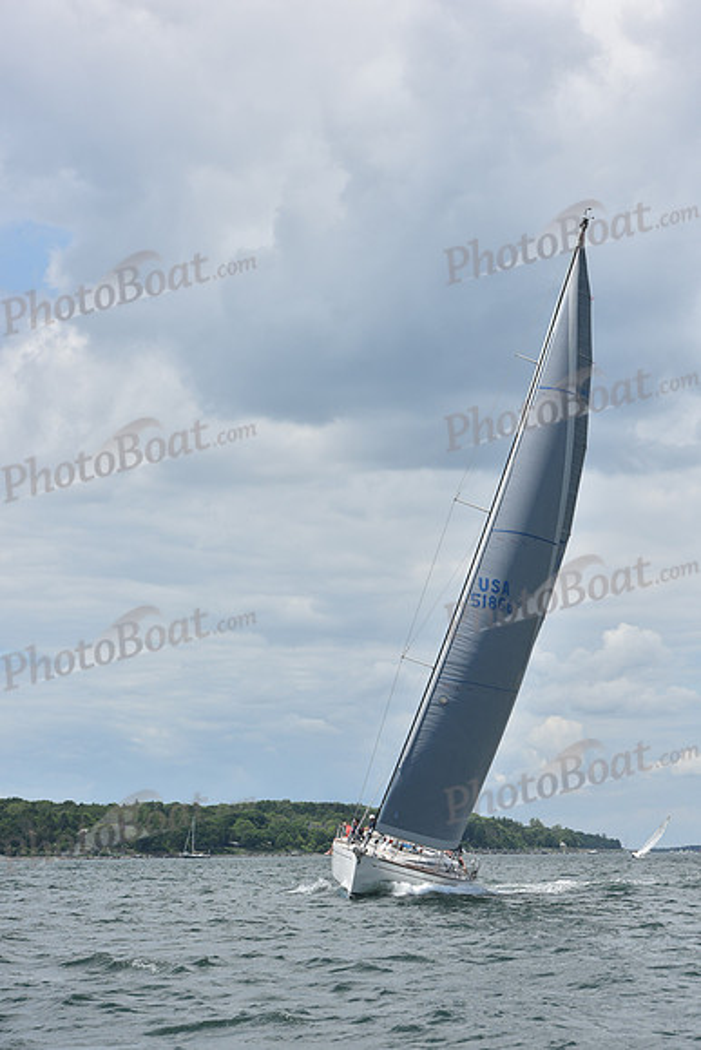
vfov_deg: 21.5
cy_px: 525
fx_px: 2773
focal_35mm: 95
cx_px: 350
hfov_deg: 14.4
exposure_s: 1/1250
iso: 250
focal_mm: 95
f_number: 7.1
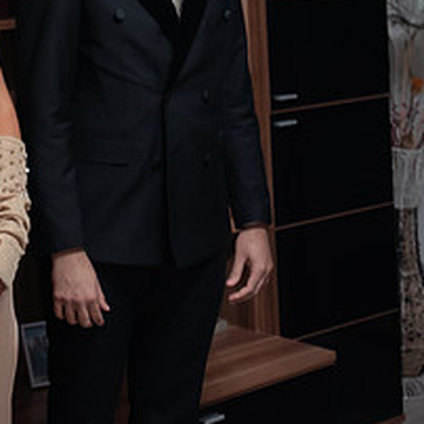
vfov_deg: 17.4
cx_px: 84
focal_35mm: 99
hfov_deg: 17.4
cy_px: 94
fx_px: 1372
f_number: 2.8
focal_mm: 30
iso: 1600
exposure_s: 1/200
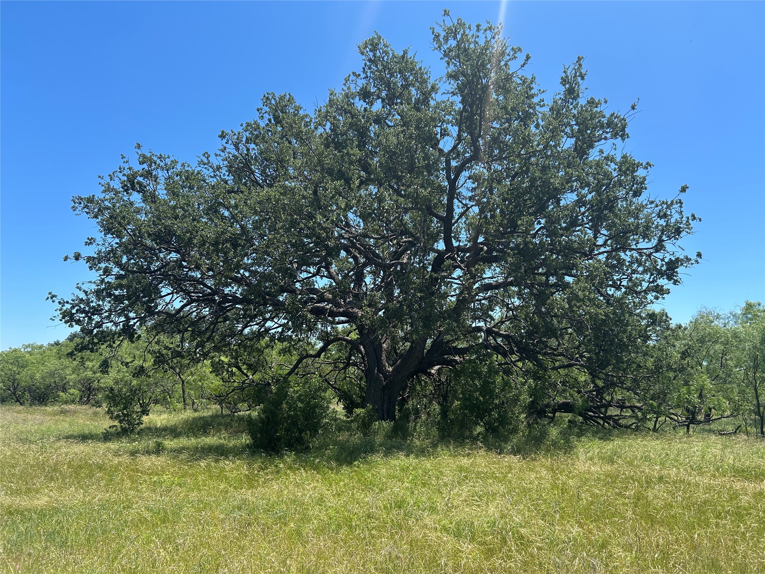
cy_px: 287
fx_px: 575
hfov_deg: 67.3
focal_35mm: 26
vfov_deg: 53.1
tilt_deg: +9.0
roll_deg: -0.4
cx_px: 382
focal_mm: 5.7
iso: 50
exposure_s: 1/2123
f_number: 1.5
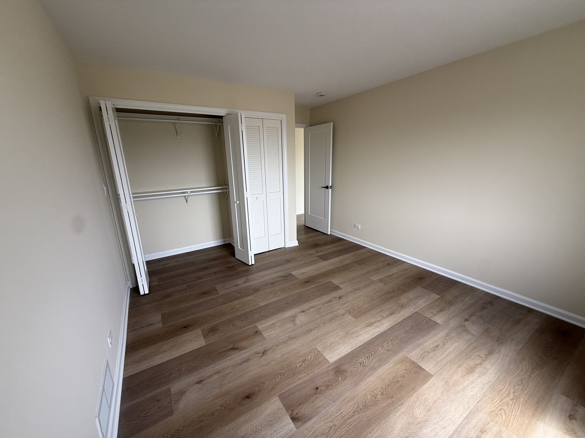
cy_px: 219
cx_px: 292
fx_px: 237
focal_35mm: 14
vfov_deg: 85.7
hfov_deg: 102.1
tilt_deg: -13.2
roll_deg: -0.5
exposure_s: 1/99
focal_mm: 2.22
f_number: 2.2
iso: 64
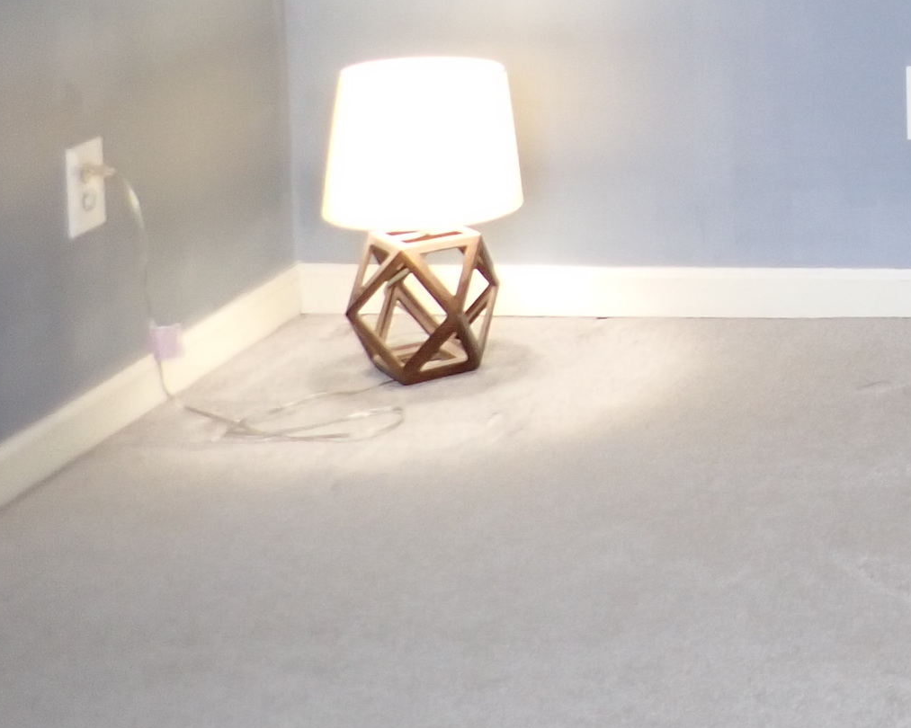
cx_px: 1312
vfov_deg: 19.3
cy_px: -196
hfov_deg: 22.0
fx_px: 1995
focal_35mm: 74
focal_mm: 4.5
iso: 200
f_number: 2
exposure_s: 1/50
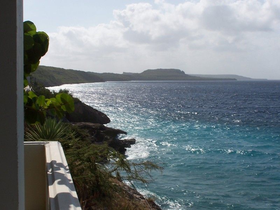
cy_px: 105
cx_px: 140
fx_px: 518
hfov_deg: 30.3
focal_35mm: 64
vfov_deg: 22.9
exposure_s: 1/750
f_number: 6.3
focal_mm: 10.7
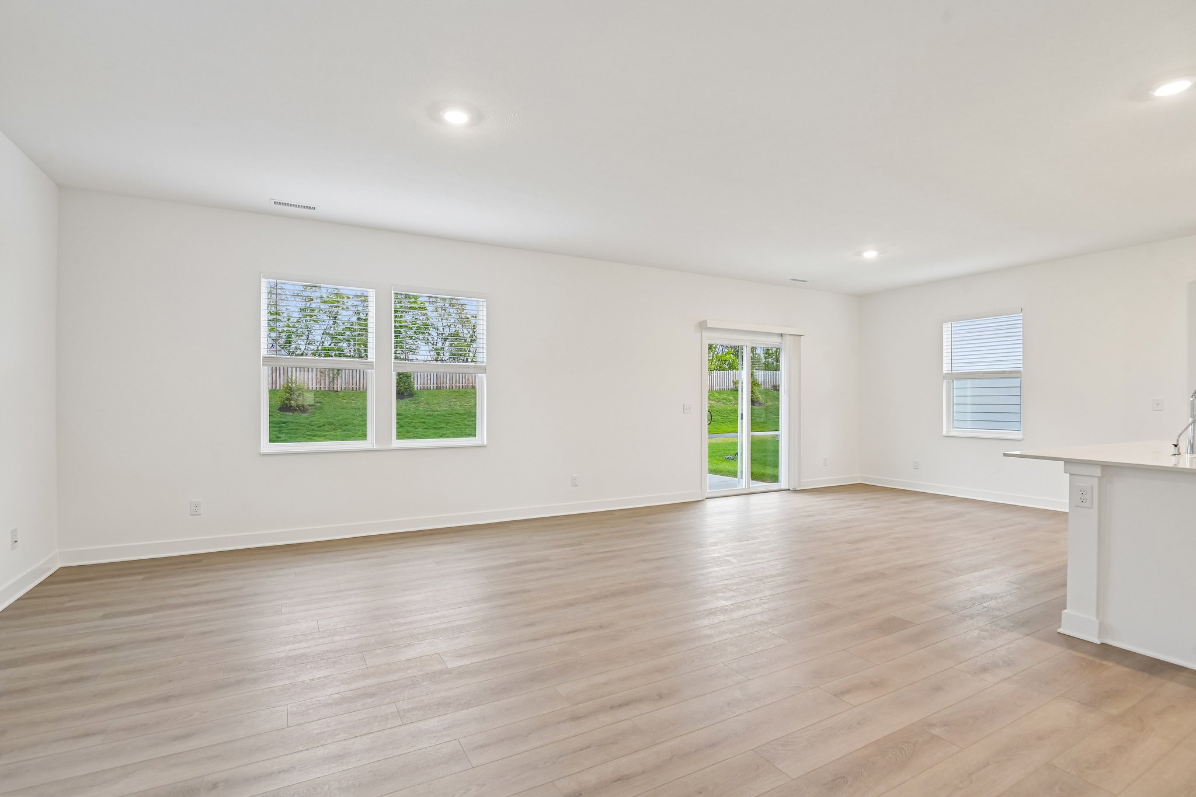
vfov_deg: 73.7
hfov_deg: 96.7
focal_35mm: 16
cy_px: 398
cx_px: 598
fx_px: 531
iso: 280
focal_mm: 16
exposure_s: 1/15
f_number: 8
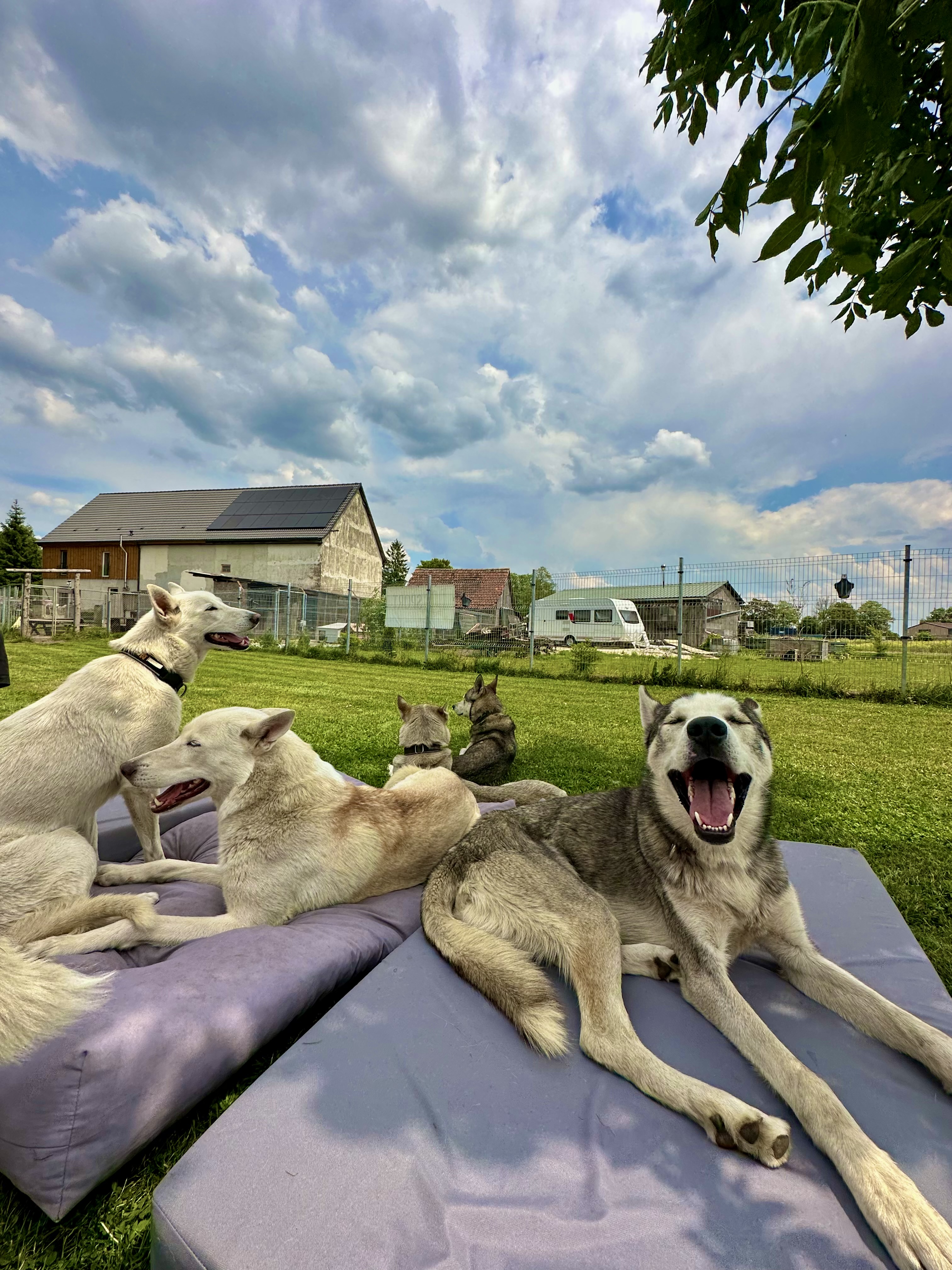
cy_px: 635
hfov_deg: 85.7
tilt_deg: -0.3
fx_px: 513
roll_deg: -1.8
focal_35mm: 14
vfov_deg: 102.1
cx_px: 476
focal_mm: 2.22
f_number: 2.2
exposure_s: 1/3125
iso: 50
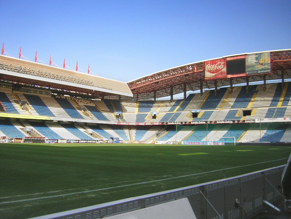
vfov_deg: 39.7
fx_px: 303
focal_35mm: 36
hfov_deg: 51.4
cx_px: 146
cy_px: 110
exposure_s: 1/256
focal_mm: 4.7
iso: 50
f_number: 5.2
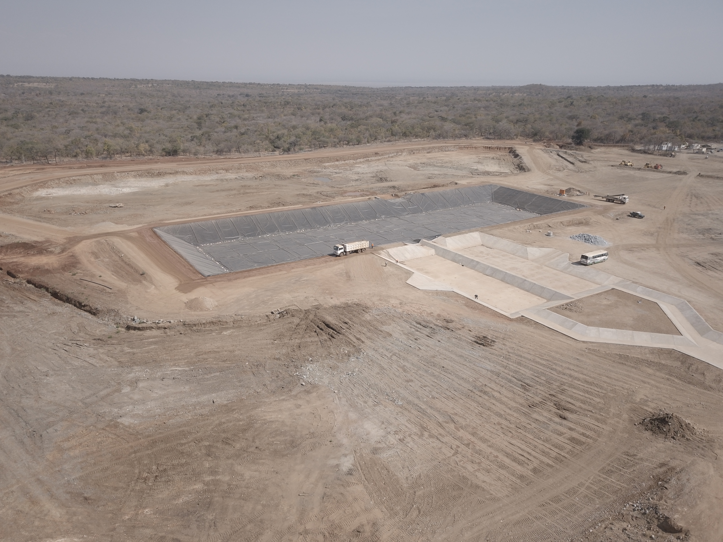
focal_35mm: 26
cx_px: 362
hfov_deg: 67.3
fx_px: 543
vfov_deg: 53.1
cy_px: 271
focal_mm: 4.73
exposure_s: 1/427
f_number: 2.2
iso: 100
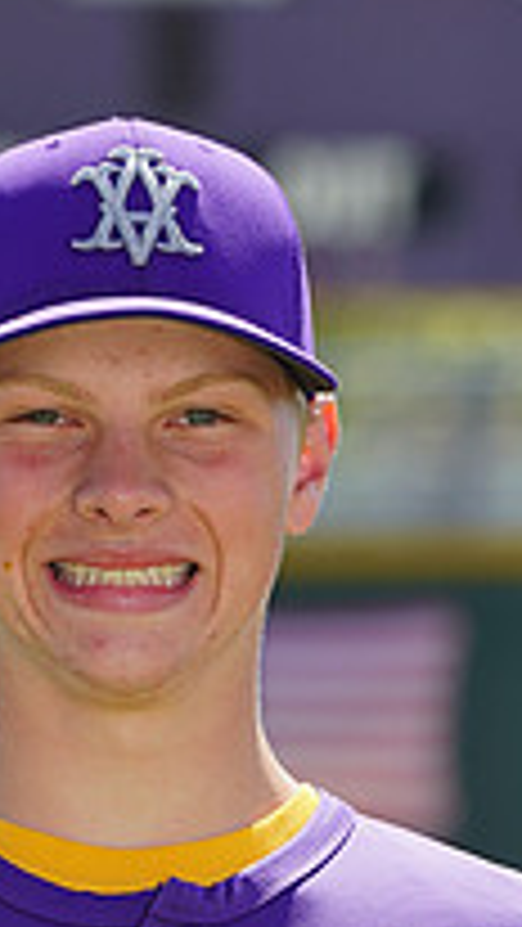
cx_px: -14
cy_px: 1184
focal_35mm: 729
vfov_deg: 3.0
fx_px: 17924
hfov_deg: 1.7
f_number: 8
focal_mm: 247
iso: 100
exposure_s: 1/250
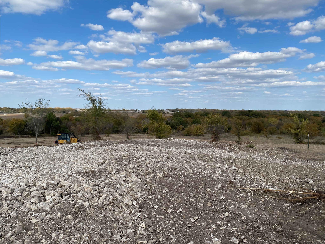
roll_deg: -0.9
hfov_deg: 67.3
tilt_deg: -1.4
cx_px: 162
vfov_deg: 53.1
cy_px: 122
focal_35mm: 26
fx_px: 244
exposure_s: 1/3205
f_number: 1.8
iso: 32
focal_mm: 4.25
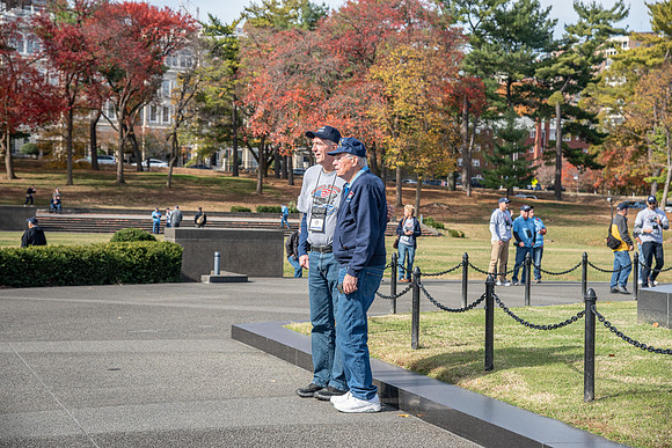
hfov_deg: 28.8
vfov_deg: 19.5
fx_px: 1307
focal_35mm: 70
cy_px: 224
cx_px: 336
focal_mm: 70
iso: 250
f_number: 5.6
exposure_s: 1/1250
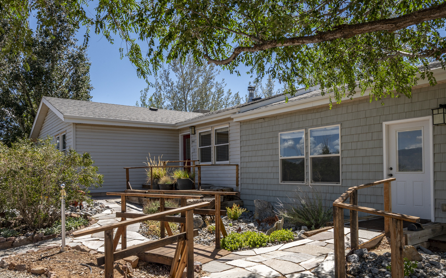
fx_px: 328
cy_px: 167
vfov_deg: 45.8
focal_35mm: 27
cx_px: 236
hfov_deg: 68.3
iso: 250
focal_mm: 23
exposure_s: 1/250
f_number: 16
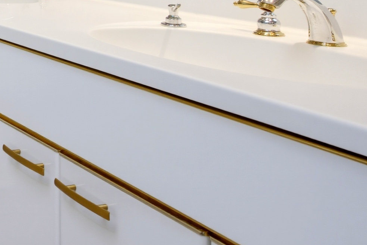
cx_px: -178
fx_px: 541
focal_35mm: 53
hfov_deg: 27.0
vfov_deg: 23.0
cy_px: -63
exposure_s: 1/30
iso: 320
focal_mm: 17
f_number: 8
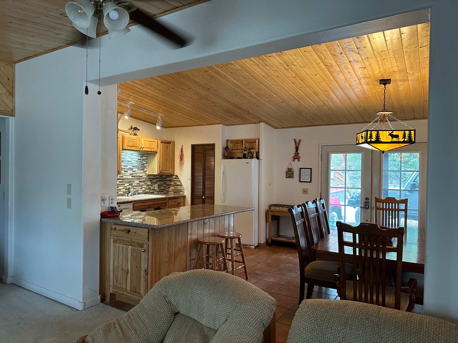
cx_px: 229
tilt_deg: -0.3
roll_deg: -0.4
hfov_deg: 71.6
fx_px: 318
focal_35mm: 24
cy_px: 172
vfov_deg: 56.8
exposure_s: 1/60
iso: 320
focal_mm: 6.86
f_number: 1.78
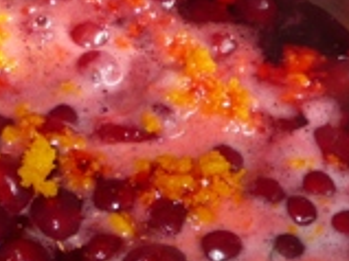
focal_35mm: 252
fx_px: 2539
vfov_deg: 5.7
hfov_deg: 7.7
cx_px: -195
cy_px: 608
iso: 100
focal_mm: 8.5
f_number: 4.2
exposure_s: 1/30
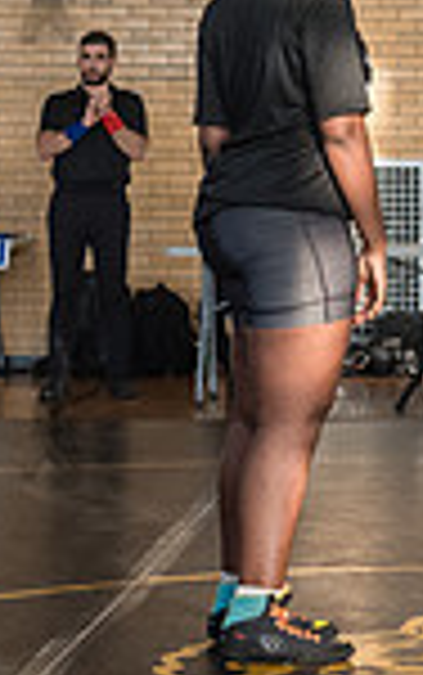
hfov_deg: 8.0
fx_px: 2946
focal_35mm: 160
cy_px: 215
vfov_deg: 13.1
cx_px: 683
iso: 1600
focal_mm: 35
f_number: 5
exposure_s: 1/320
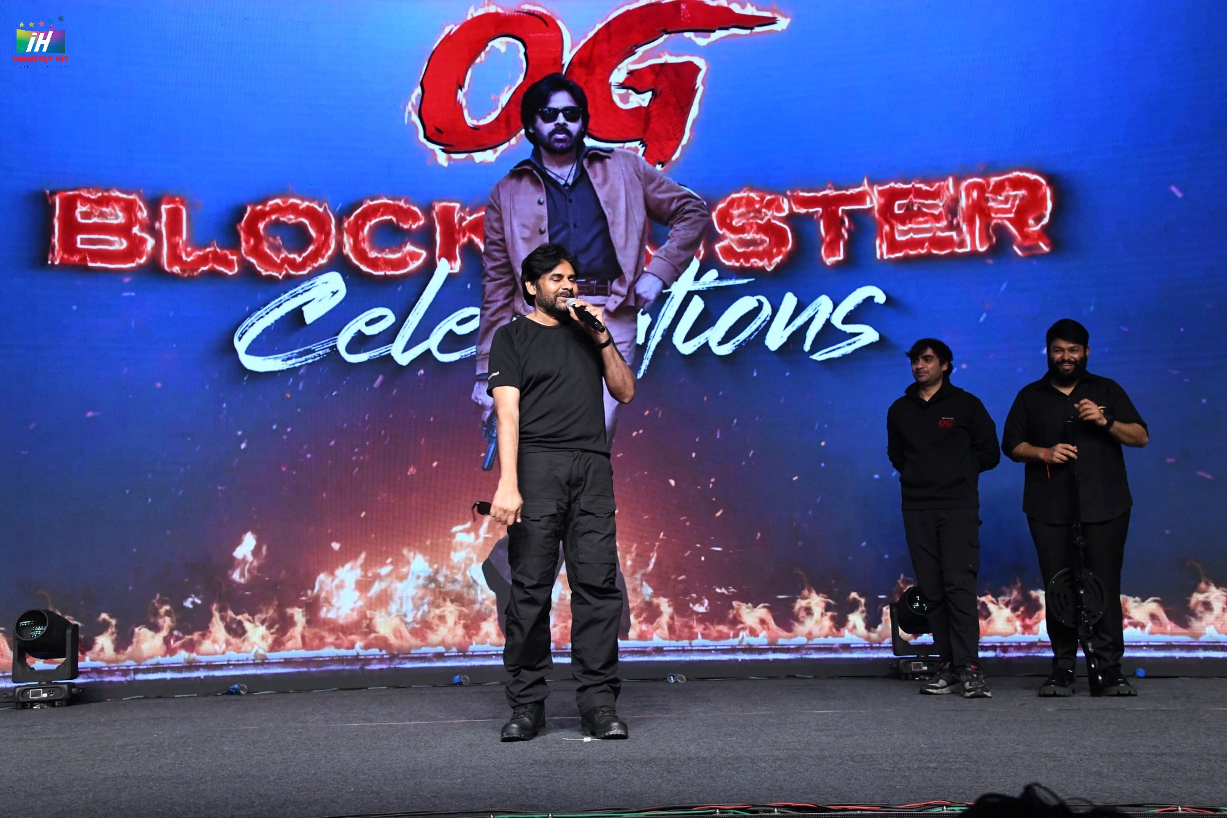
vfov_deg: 29.2
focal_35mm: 46
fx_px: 1568
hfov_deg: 42.7
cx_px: 614
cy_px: 409
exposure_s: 1/250
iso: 5000
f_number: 8
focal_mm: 46
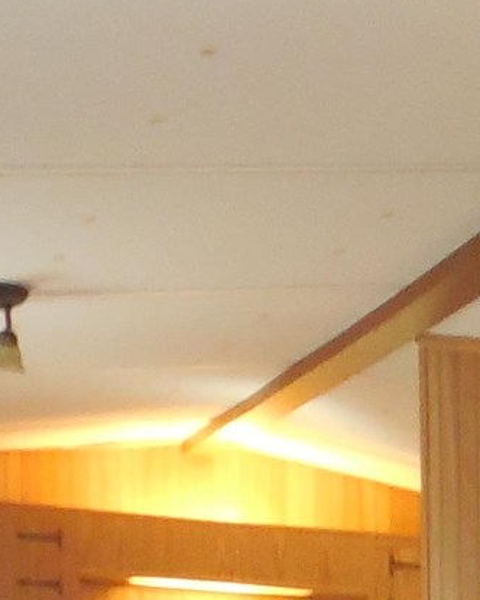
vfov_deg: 11.7
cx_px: 862
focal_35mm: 141
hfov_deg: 10.3
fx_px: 2504
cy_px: 1324
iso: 720
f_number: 3.5
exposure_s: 1/25
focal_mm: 4.6
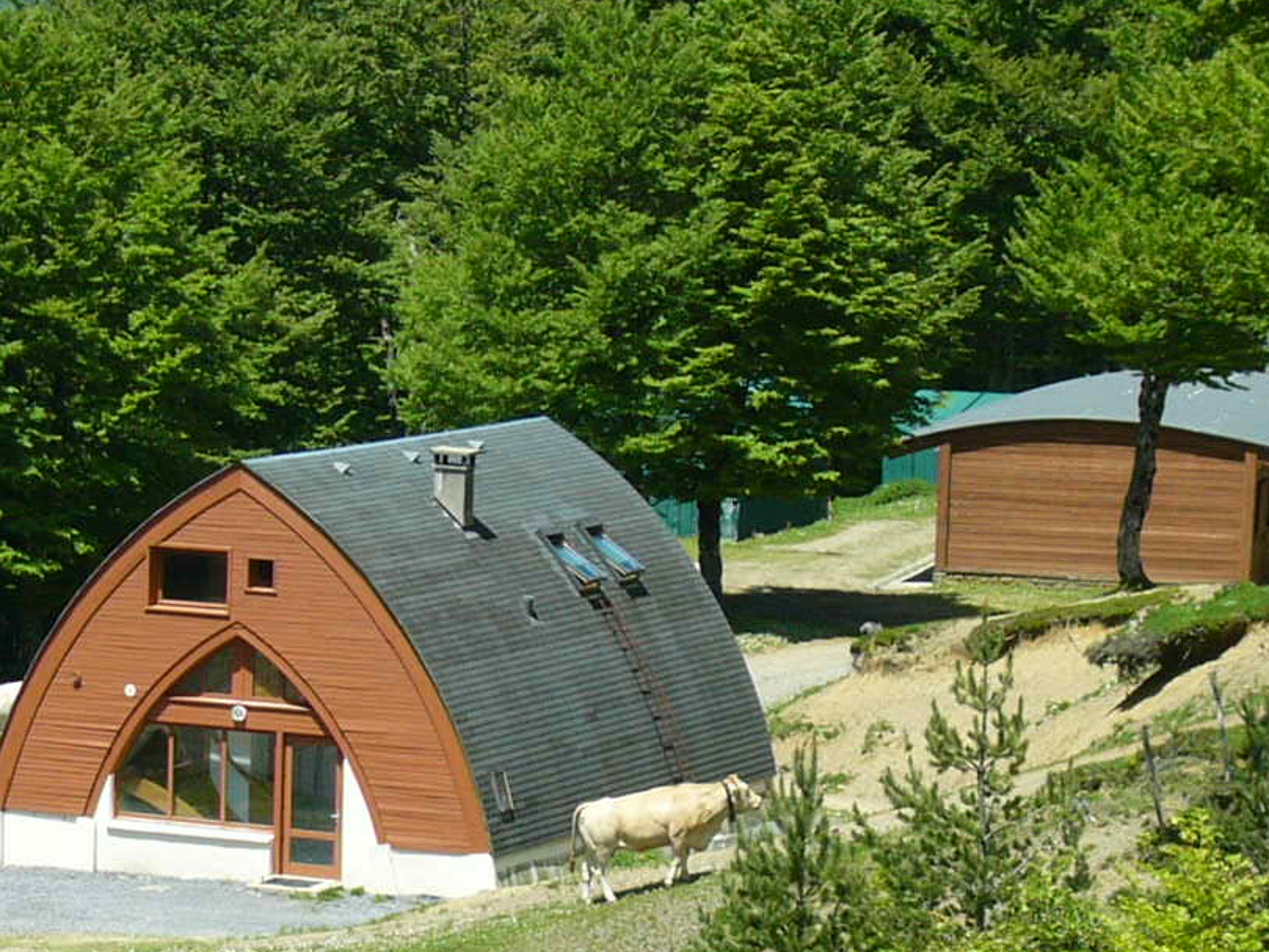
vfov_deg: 8.4
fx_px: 6453
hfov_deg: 11.2
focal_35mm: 176
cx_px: 224
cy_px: 922
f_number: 4.6
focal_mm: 14.7
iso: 100
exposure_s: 1/500
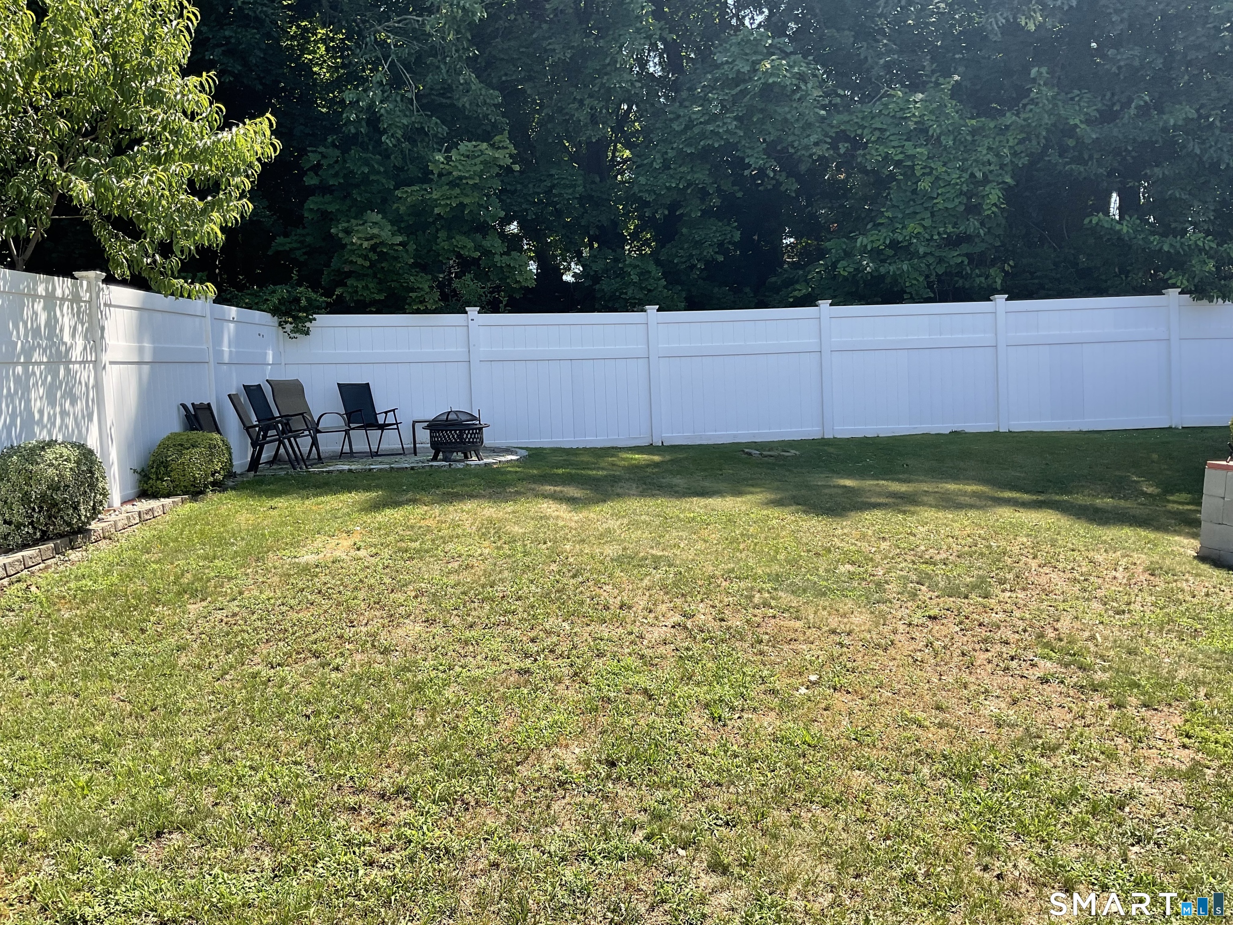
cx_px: 616
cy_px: 462
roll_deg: +3.6
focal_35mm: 29
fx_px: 1033
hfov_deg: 61.7
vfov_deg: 48.2
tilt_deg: -3.9
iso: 16
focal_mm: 3
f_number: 1.8
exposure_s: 1/883
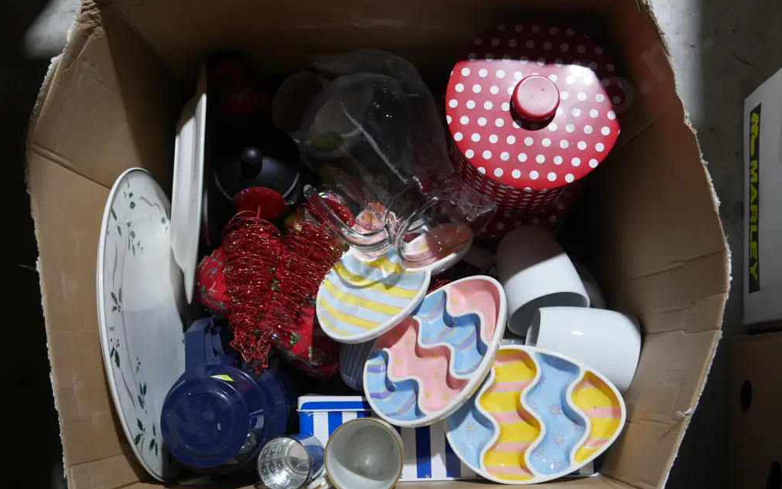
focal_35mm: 39
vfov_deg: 32.7
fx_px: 831
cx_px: 384
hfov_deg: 50.4
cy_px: 268
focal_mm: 18
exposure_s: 1/60
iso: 500
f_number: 4
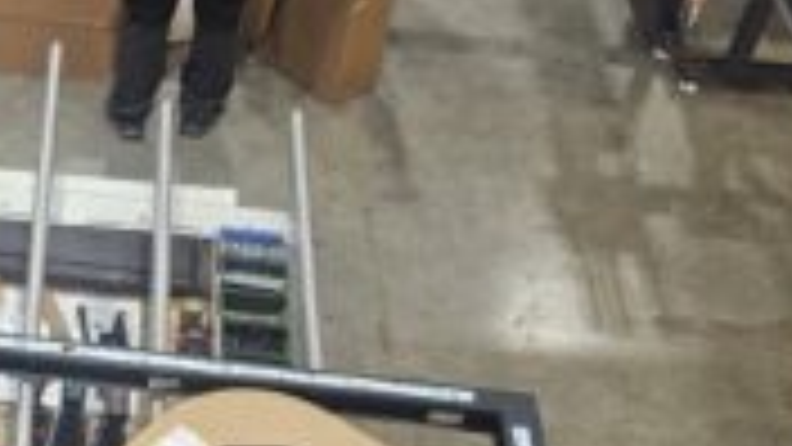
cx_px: -256
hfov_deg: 25.4
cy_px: 187
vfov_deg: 17.0
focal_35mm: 71
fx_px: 1491
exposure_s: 1/100
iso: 80
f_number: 1.7
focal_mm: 6.3
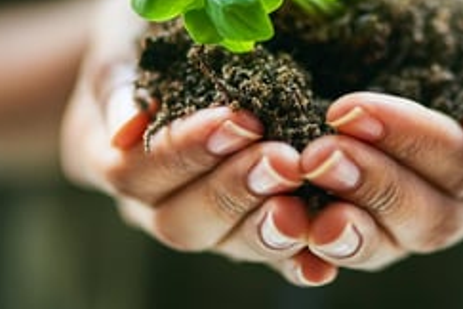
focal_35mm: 69
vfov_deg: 19.3
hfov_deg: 29.0
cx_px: 324
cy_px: 13
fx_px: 887
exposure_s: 1/200
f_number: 1.4
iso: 320
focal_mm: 35
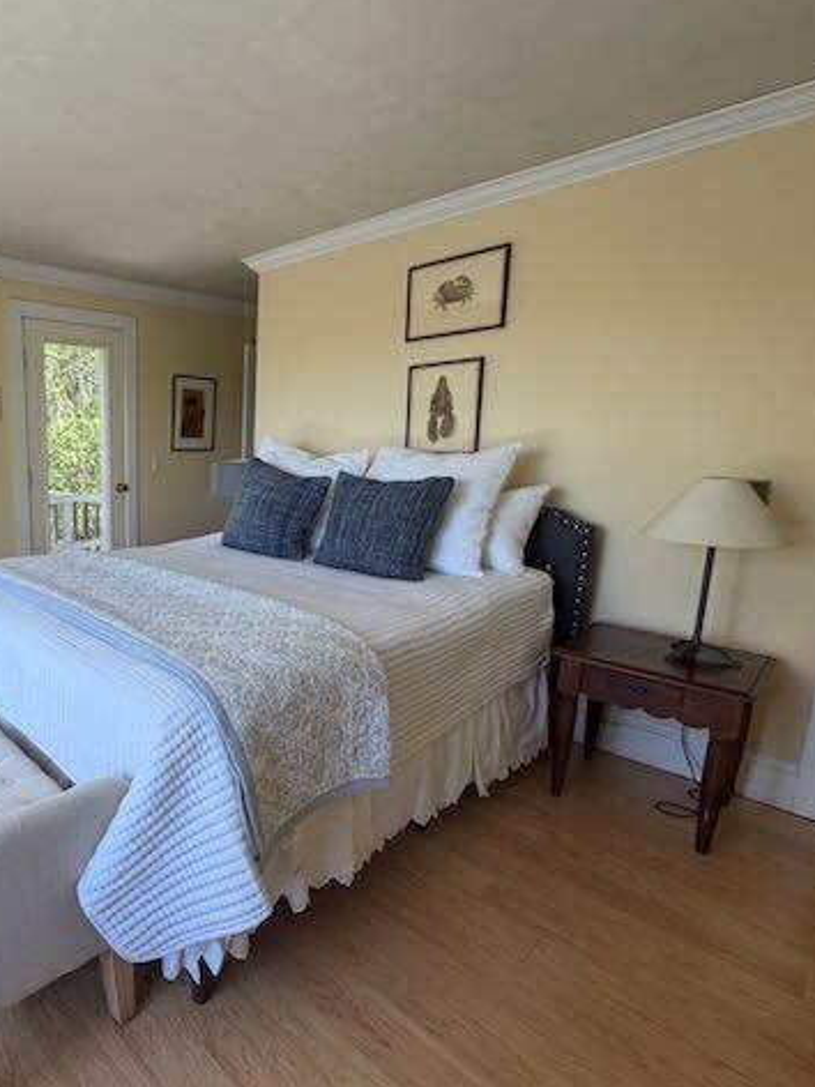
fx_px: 596
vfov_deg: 84.7
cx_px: 131
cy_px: 539
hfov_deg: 61.3
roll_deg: +0.7
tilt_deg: -10.4
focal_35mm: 19
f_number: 2.2
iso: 160
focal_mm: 2.22
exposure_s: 1/121
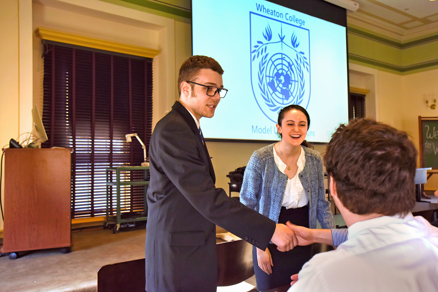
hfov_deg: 58.7
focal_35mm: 32
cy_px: 146
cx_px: 219
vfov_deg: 41.1
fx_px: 389
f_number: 5.6
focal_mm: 32
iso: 400
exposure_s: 1/60
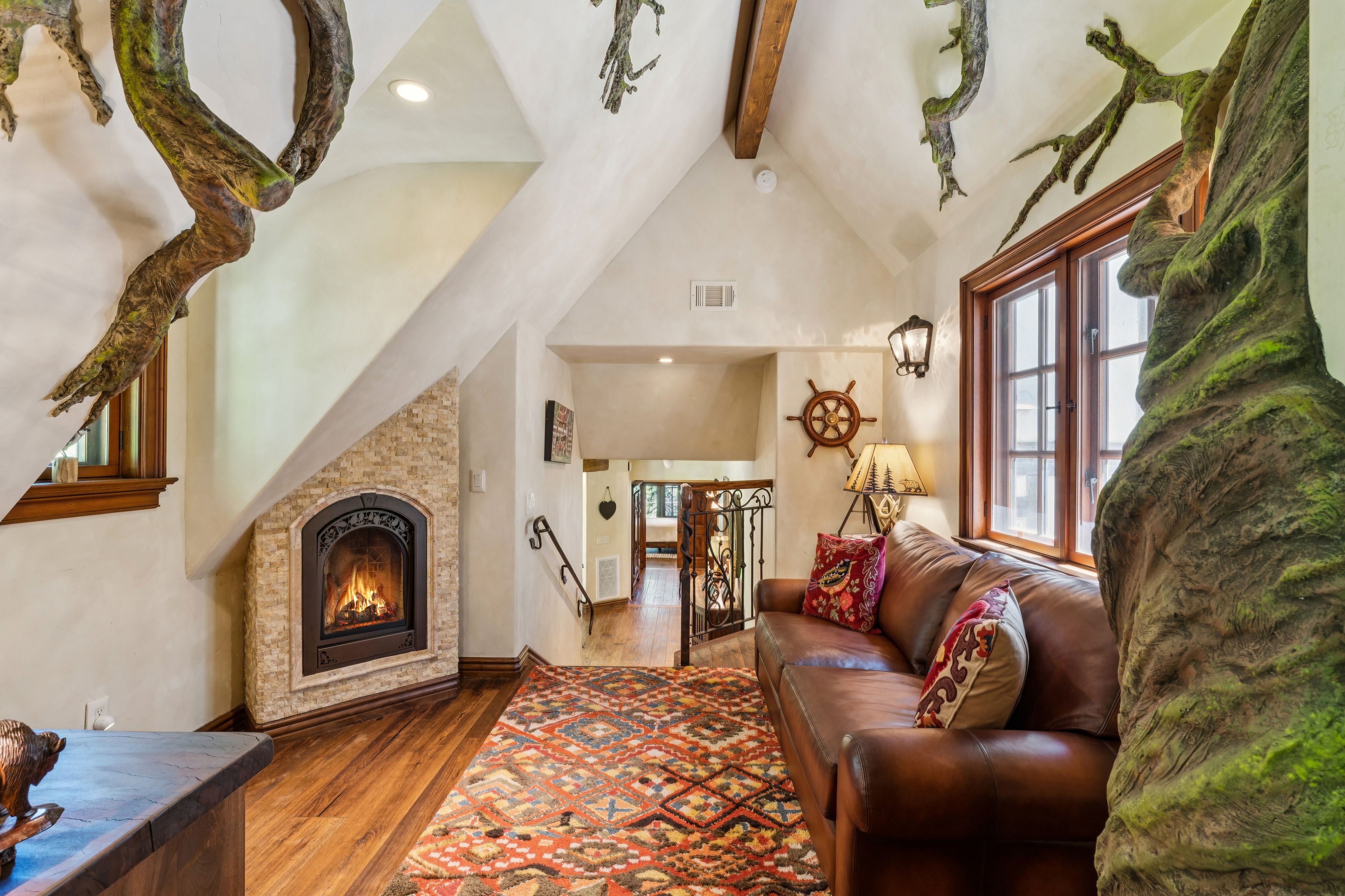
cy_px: 448
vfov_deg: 72.7
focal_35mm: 16
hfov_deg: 95.7
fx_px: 609
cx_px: 672
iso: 100
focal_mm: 16.3
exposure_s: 3.2
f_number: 13
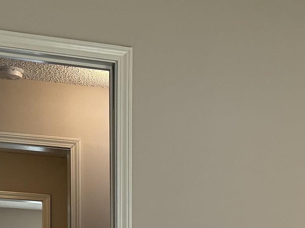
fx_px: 863
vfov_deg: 14.0
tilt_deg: -1.9
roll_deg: -1.1
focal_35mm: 98
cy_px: 362
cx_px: 354
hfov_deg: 19.0
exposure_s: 1/120
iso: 100
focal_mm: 6.76
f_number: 1.78
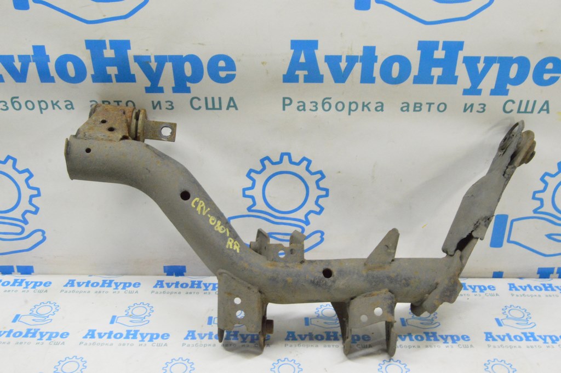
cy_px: 186
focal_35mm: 36
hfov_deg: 53.2
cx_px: 280
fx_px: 561
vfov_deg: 36.8
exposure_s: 1/15
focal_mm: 24
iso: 6400
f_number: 20
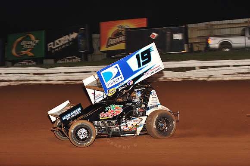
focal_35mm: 86
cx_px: 125
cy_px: 83
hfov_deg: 23.7
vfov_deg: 15.9
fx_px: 597
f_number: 6.3
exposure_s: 1/320
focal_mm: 86
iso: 1000
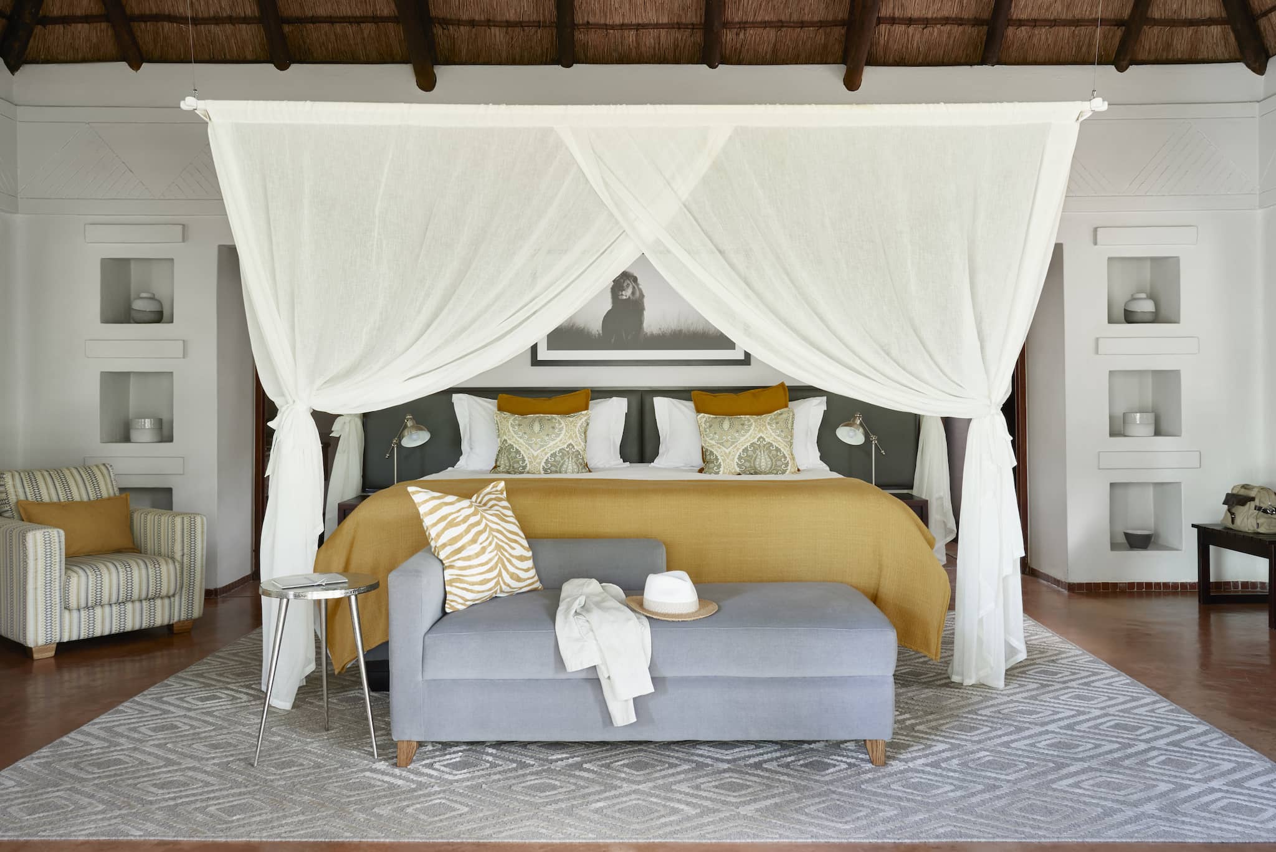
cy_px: 426
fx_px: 1028
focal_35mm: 29
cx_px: 638
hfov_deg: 63.6
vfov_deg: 45.0
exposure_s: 4
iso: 100
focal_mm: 29
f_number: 13
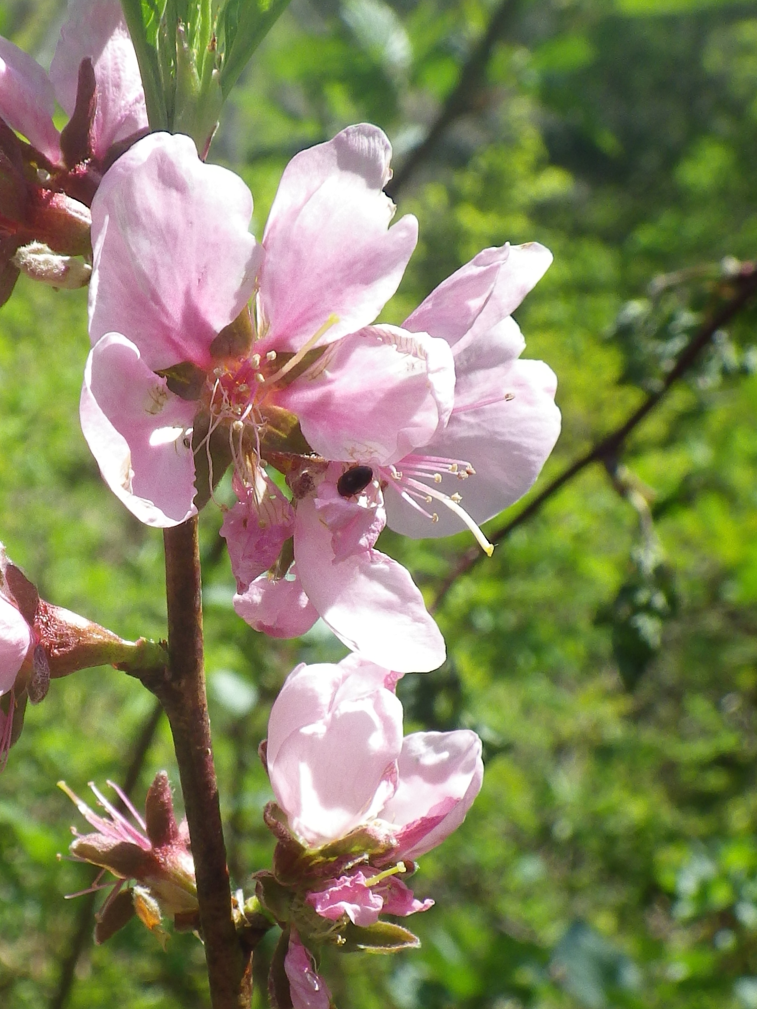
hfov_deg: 20.0
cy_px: 594
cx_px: 153
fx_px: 2128
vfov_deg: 26.6
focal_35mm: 73
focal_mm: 6.1
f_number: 4.6
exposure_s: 1/400
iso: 125
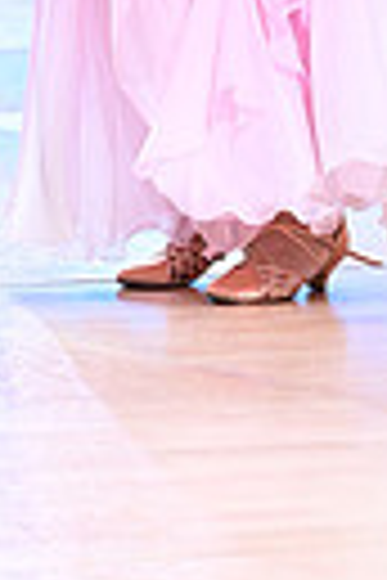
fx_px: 7175
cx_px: 63
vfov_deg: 4.6
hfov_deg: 3.1
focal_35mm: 445
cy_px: -369
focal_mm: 99
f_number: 2.8
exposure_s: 1/400
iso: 2000
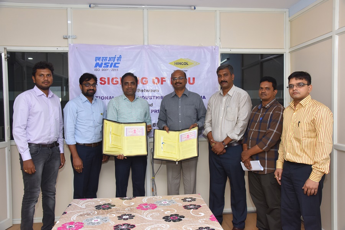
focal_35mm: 31
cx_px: 172
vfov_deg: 42.3
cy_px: 115
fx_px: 297
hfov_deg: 60.3
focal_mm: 31
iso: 1250
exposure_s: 1/125
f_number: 6.3
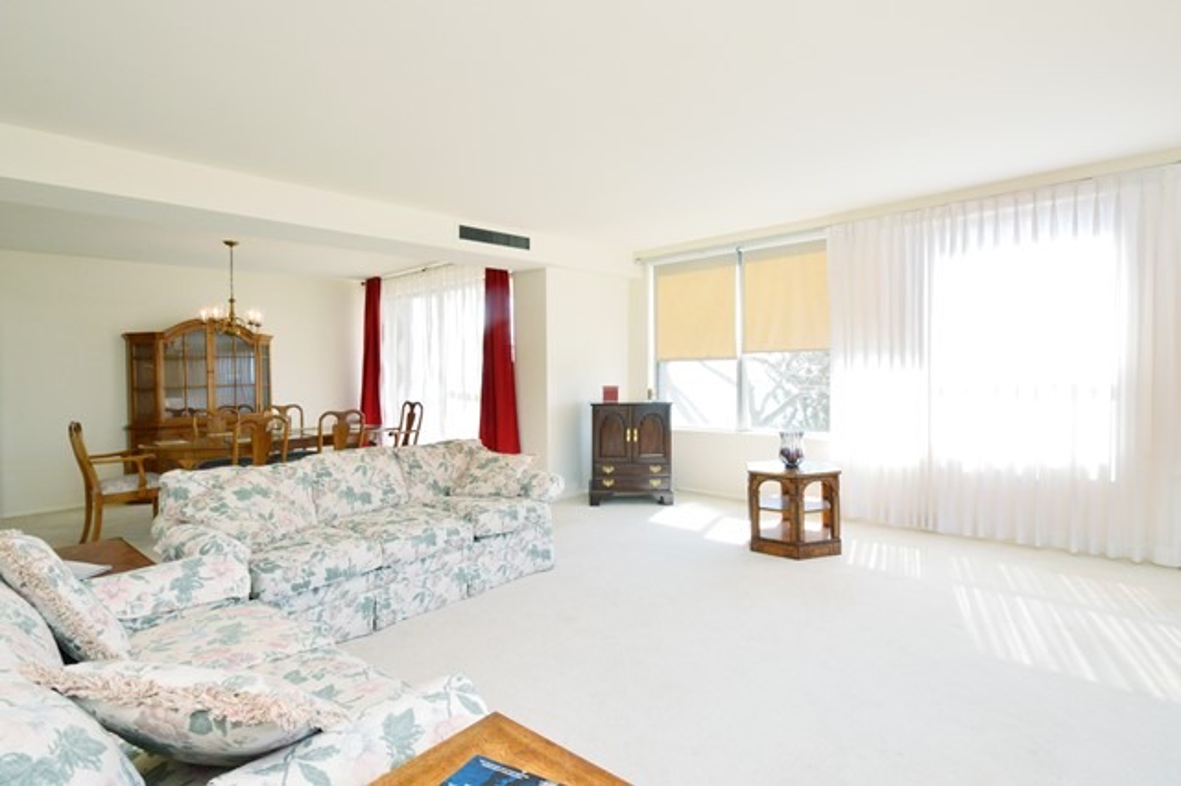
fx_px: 590
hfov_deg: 90.0
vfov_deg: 67.3
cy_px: 393
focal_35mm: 18
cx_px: 590
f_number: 16
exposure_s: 1/80
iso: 800
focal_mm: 12
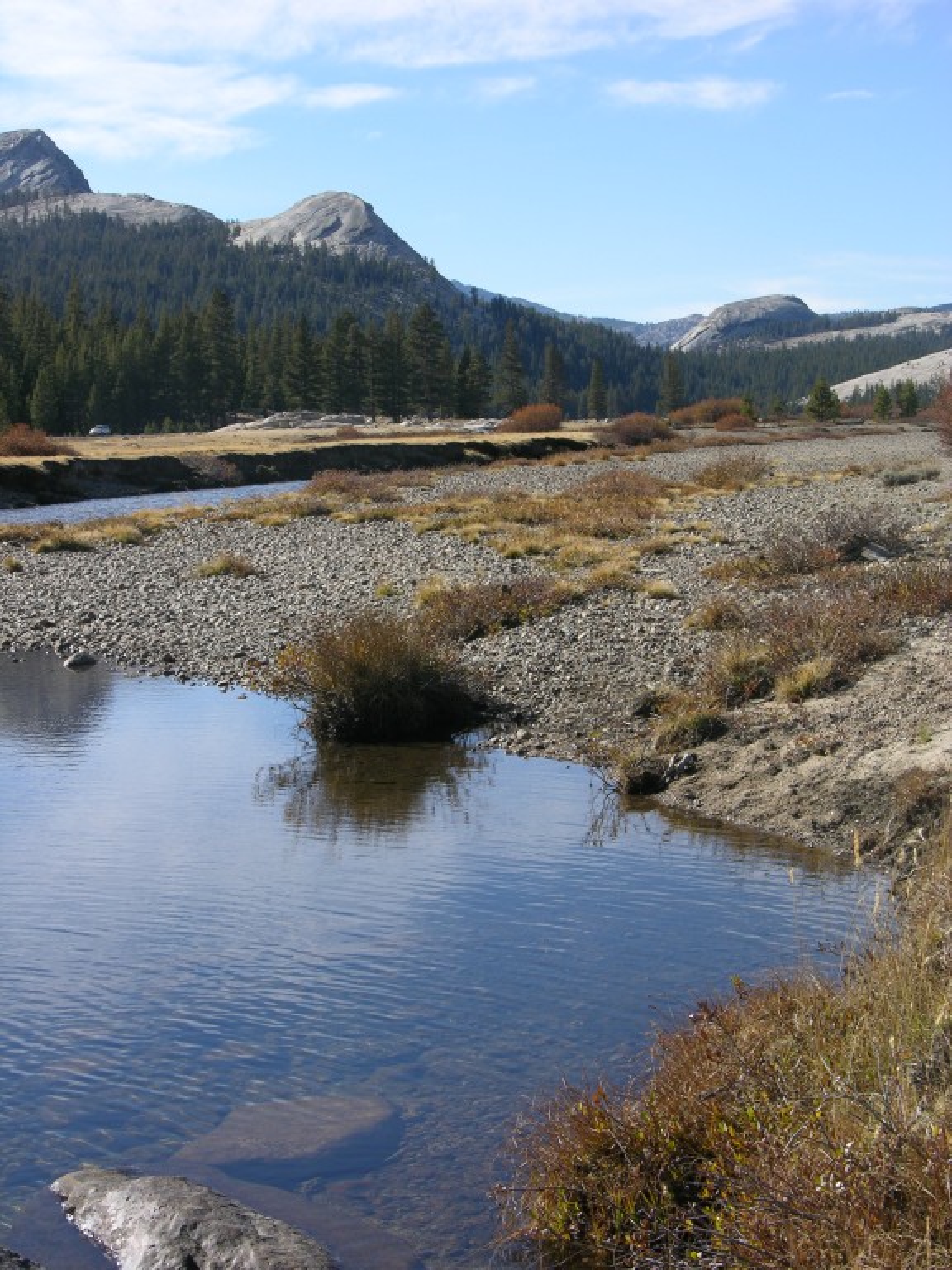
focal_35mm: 70
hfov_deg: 21.0
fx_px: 2567
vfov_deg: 27.8
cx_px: 476
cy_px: 635
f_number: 5.9
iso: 50
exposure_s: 1/217
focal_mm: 17.8
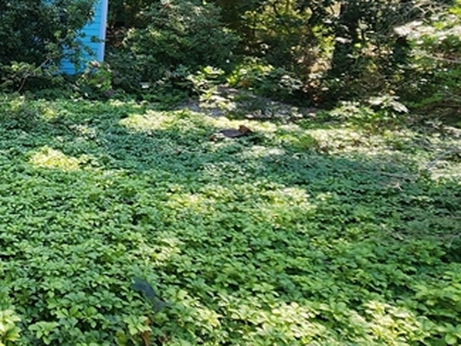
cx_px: -74
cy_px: 31
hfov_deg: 36.7
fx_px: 546
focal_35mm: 41
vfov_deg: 33.2
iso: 50
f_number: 2.2
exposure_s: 1/241
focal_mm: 2.2
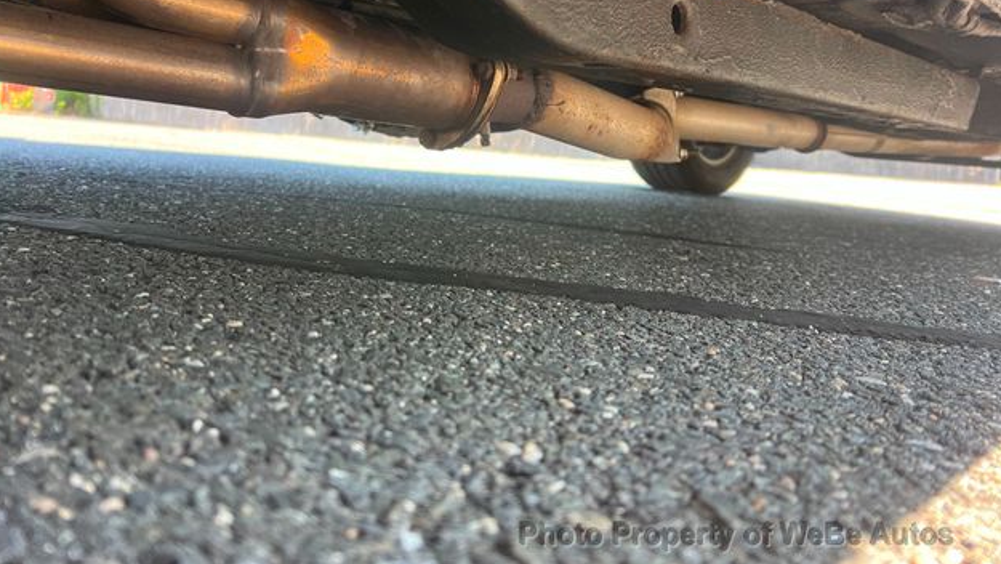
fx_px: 770
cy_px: 184
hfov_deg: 66.0
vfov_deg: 39.7
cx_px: 495
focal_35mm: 29
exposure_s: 1/126
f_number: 1.5
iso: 64
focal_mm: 5.7
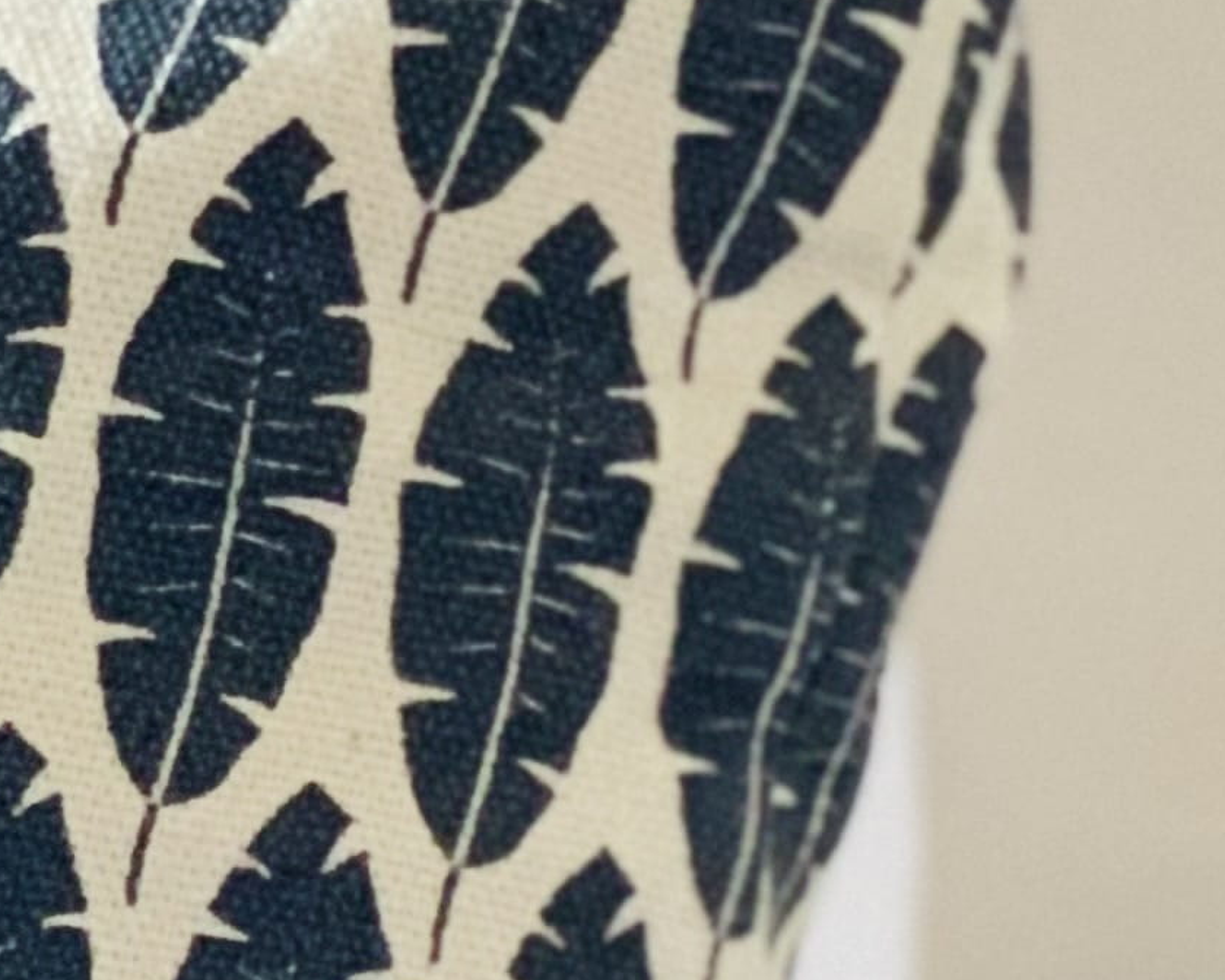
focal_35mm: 244
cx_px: 1838
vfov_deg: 6.3
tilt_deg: -12.3
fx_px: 8845
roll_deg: +0.4
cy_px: 1534
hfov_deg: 7.8
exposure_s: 1/60
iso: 400
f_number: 2.4
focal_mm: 6
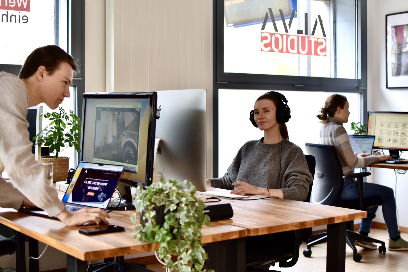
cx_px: 204
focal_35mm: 52
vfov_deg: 25.7
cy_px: 136
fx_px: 595
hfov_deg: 37.9
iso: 400
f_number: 2.5
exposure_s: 1/160
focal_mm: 35
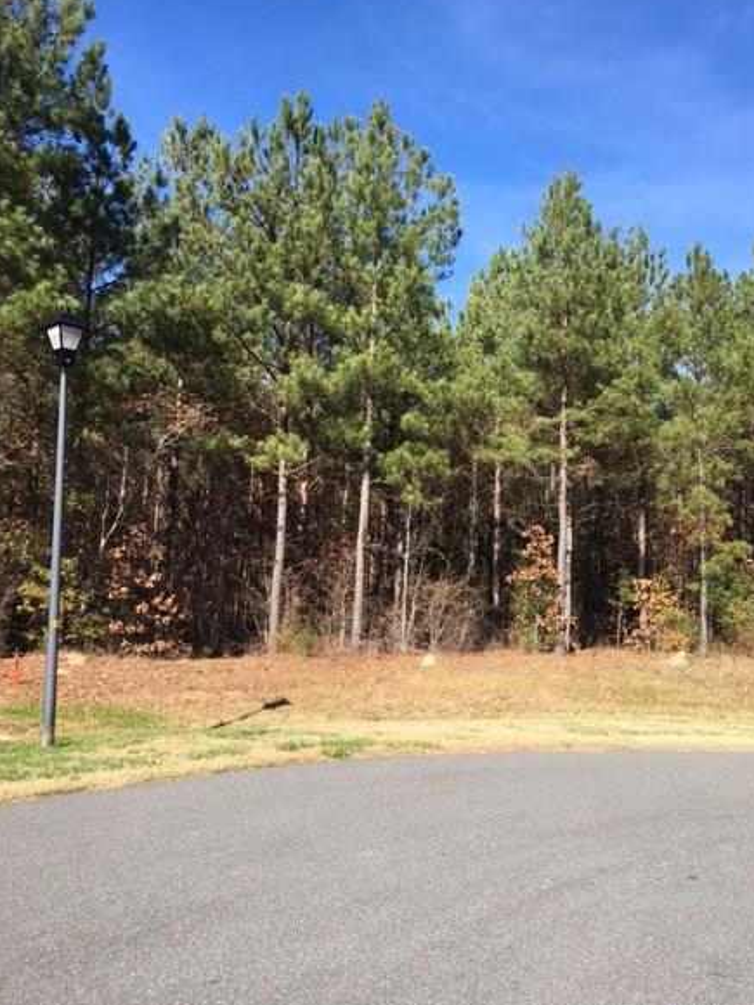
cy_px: 477
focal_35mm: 32
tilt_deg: +8.4
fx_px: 929
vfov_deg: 56.8
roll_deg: -2.7
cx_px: 400
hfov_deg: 44.1
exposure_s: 1/761
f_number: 2.2
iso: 25
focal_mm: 4.15
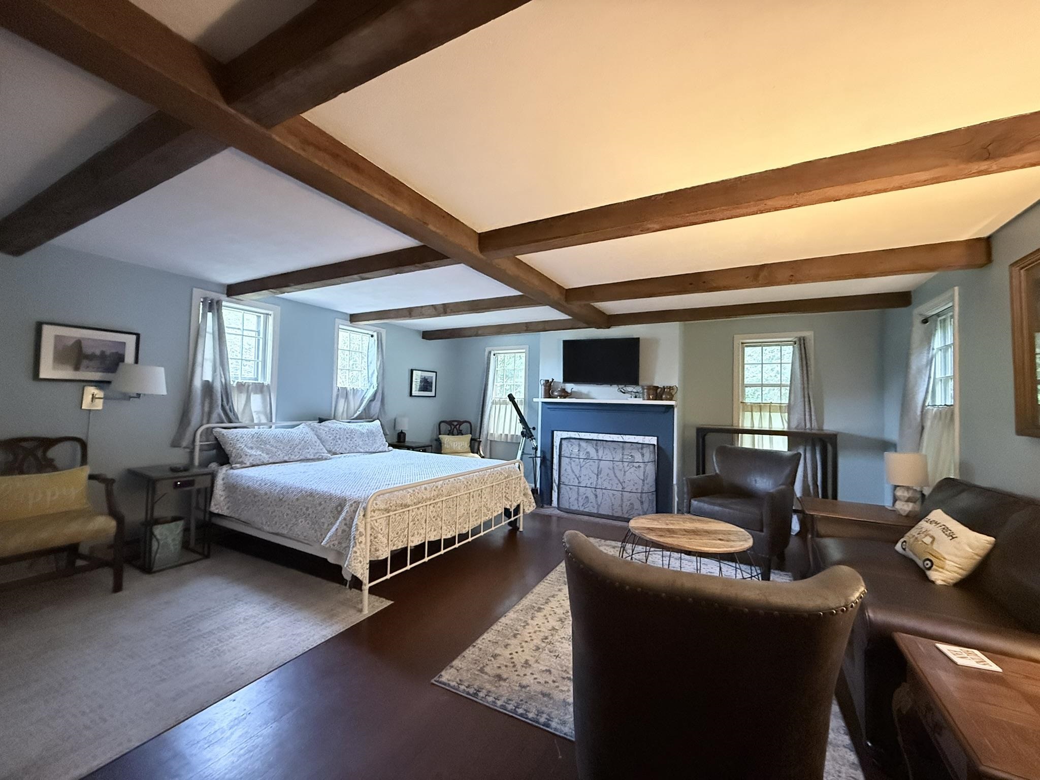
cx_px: 520
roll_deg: -1.7
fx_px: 421
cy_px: 390
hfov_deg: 102.1
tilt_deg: +2.4
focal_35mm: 14
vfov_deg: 85.7
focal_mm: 2.22
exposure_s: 1/60
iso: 1250
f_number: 2.2
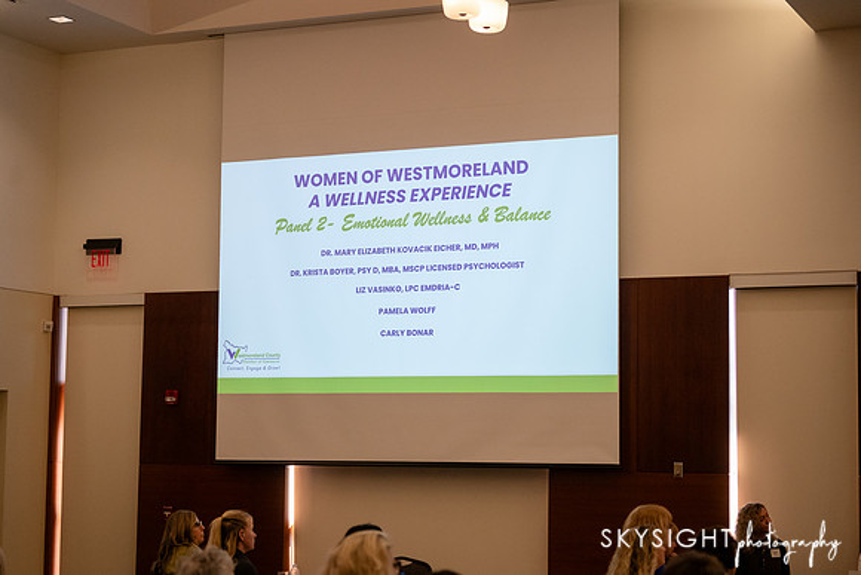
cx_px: 430
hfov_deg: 28.3
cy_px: 288
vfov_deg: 19.1
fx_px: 1705
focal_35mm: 71
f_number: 2.8
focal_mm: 70
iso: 3200
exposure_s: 1/2000
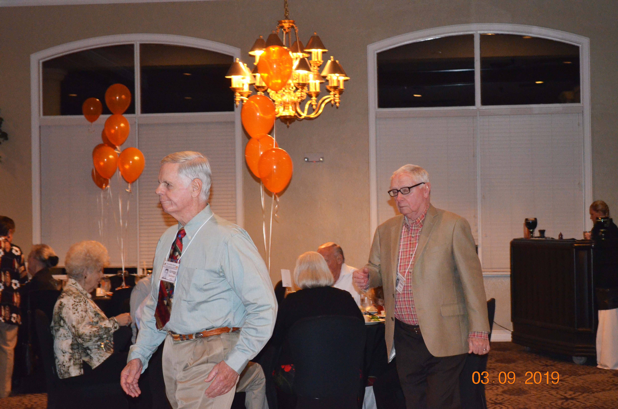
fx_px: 1336
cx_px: 309
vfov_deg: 17.4
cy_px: 204
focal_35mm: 78
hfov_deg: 26.0
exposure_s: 1/60
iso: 3200
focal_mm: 52
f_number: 5.6
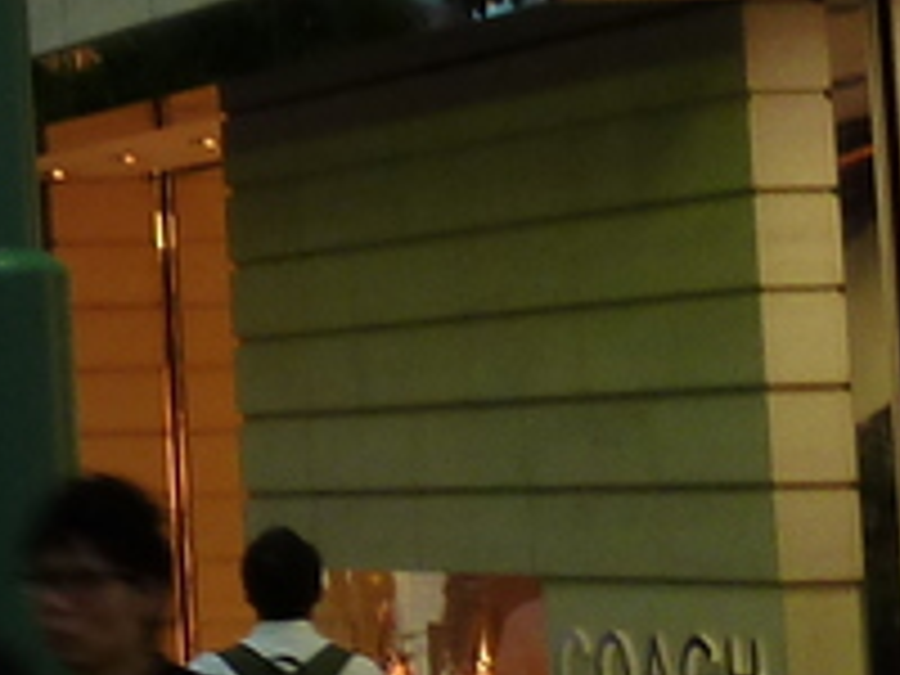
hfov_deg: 7.4
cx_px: -1692
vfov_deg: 6.1
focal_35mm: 240
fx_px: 6240
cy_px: -320
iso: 125
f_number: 3.6
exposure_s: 1/25
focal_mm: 6.5
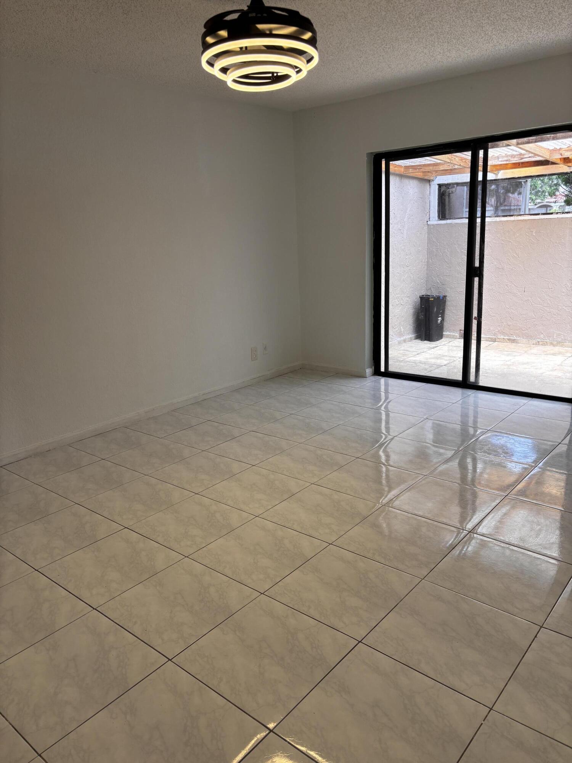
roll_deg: +2.0
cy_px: 382
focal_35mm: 26
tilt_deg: -14.8
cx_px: 286
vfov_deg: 67.3
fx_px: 573
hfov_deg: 53.1
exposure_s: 1/120
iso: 50
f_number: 1.6
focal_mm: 5.96
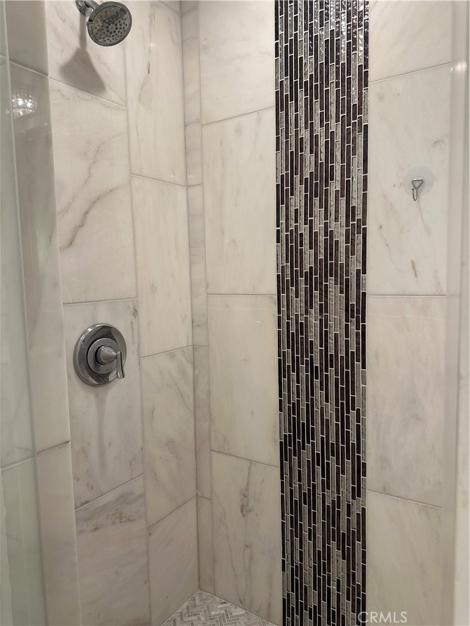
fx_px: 434
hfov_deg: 56.8
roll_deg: +0.6
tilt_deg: -6.5
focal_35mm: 24
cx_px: 235
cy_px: 313
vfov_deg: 71.6
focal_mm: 6.86
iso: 125
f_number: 1.78
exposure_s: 1/120
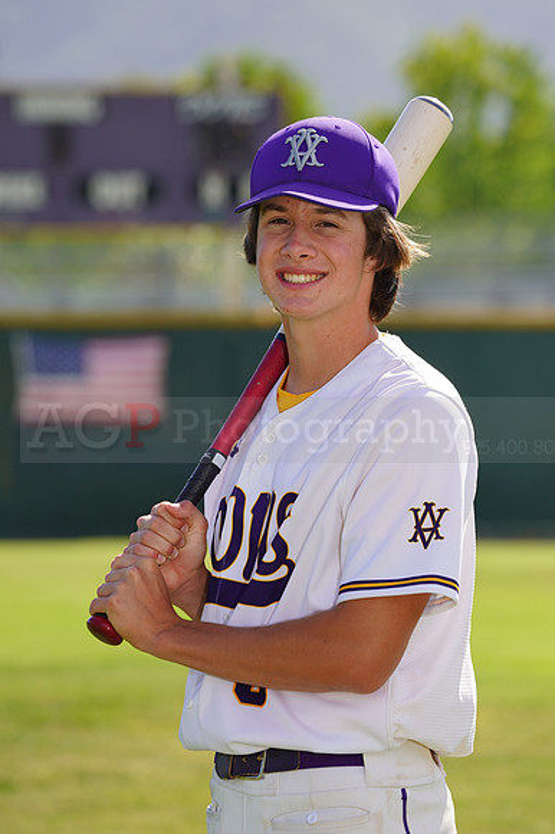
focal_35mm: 276
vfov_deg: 7.5
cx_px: 278
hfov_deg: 5.0
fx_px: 6390
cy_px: 417
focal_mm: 276
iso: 100
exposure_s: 1/250
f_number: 8
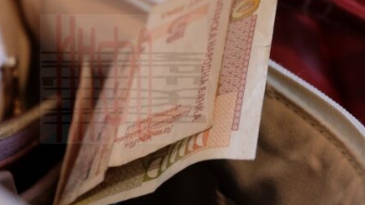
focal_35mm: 114
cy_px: 79
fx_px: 1103
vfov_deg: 10.6
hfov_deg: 18.7
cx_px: 124
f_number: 5.6
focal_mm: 45.2
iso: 2000
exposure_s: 1/30
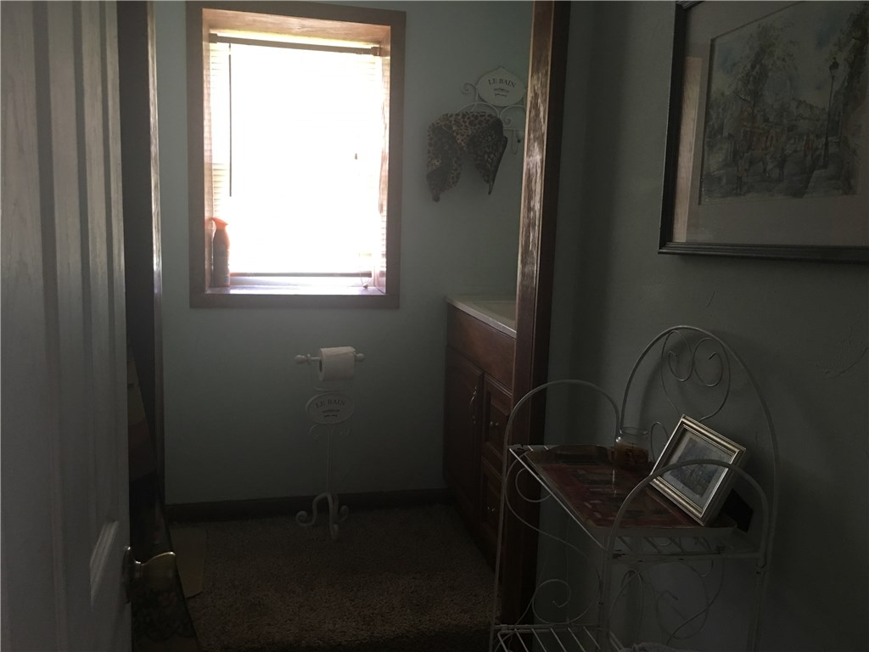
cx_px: 434
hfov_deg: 61.7
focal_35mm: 29
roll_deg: -2.0
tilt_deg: -8.3
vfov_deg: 48.2
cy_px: 326
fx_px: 728
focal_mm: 4.15
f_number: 2.2
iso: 64
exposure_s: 1/15
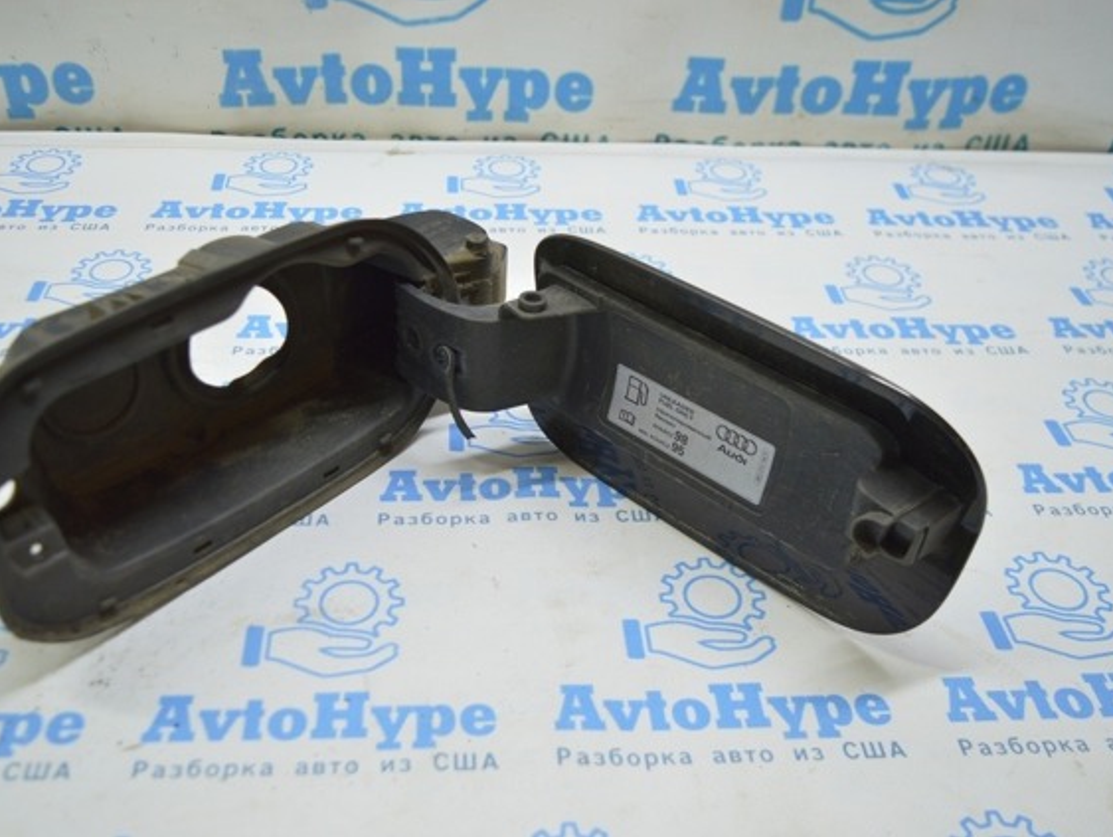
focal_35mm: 36
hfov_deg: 51.2
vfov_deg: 39.7
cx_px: 502
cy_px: 418
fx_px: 1158
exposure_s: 1/60
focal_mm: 22
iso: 400
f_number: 3.8
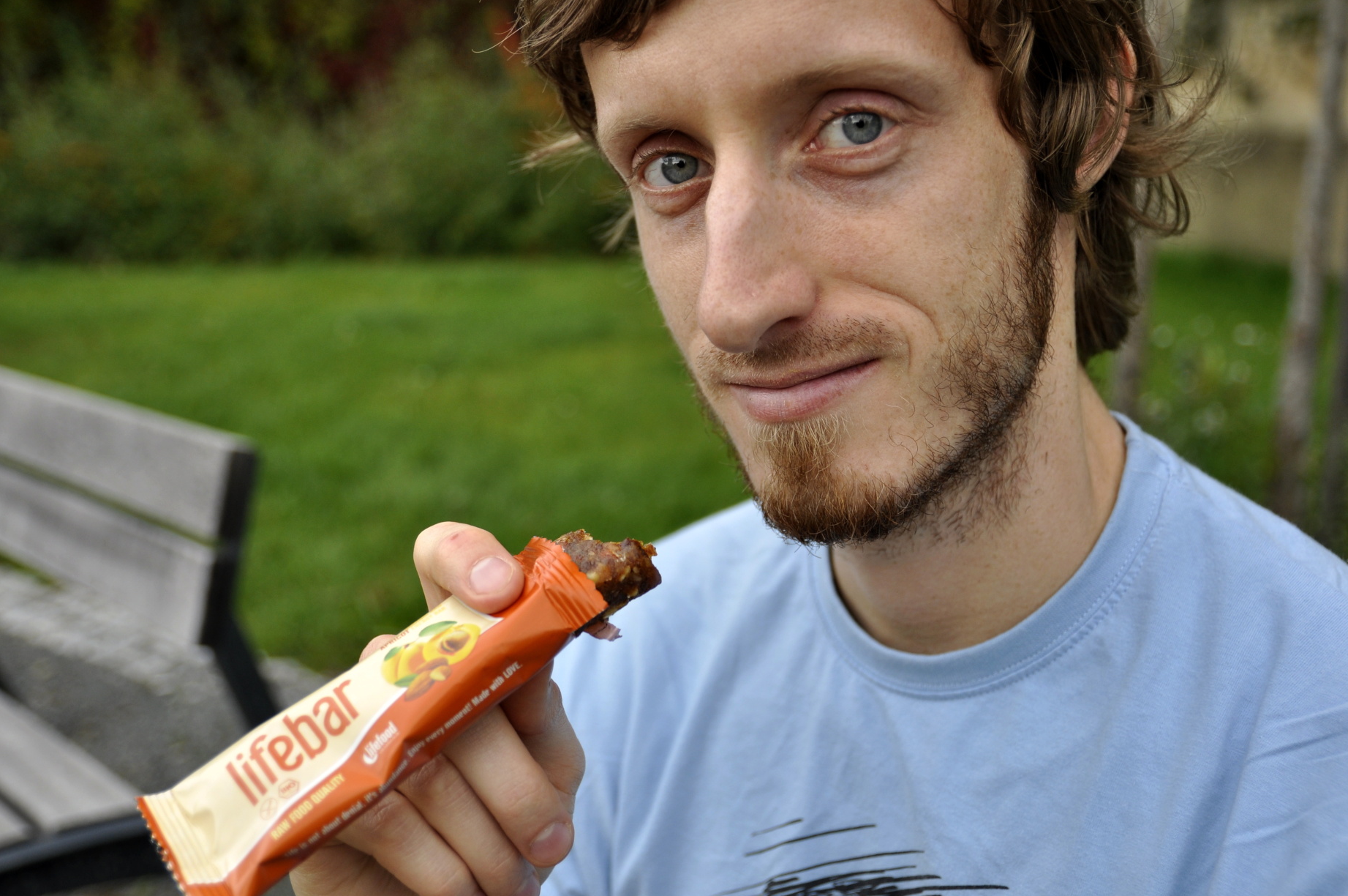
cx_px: 676
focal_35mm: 40
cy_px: 458
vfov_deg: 33.3
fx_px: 1496
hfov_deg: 48.5
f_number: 2.8
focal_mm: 24
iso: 200
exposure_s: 1/400
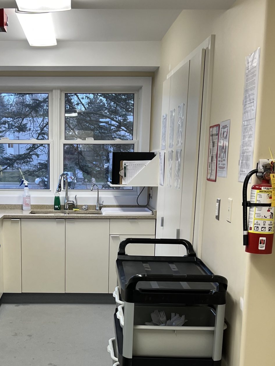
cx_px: 74
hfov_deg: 27.2
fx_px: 561
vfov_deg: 35.4
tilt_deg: -11.7
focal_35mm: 53
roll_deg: -0.8
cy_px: 271
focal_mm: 5.7
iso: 100
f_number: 1.5
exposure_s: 1/120
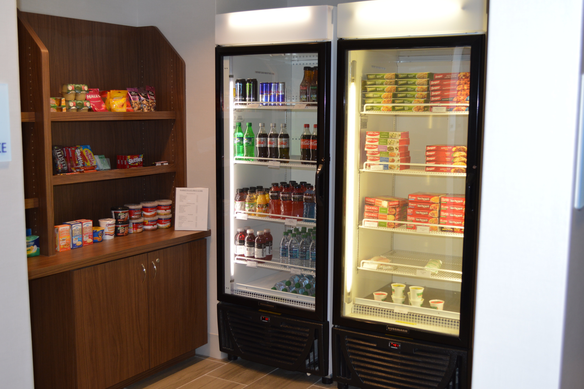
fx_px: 681
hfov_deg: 46.4
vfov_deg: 31.8
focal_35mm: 42
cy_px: 194
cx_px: 292
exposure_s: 1/100
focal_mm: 28
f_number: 4.5
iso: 400
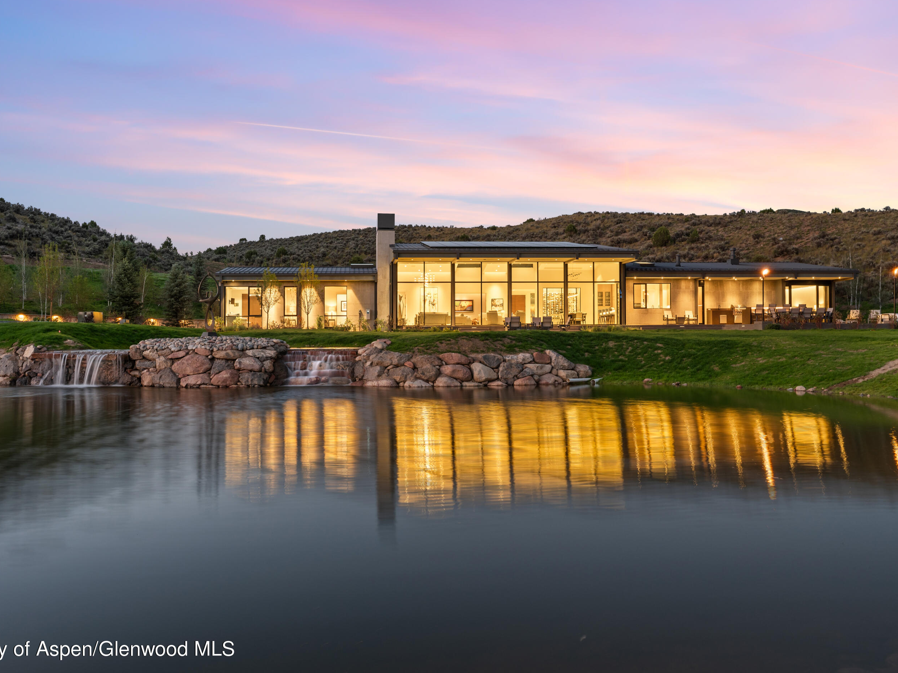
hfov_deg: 58.9
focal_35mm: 31
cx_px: 402
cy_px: 323
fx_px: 793
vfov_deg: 46.0
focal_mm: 26.5
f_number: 7.1
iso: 160
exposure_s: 6
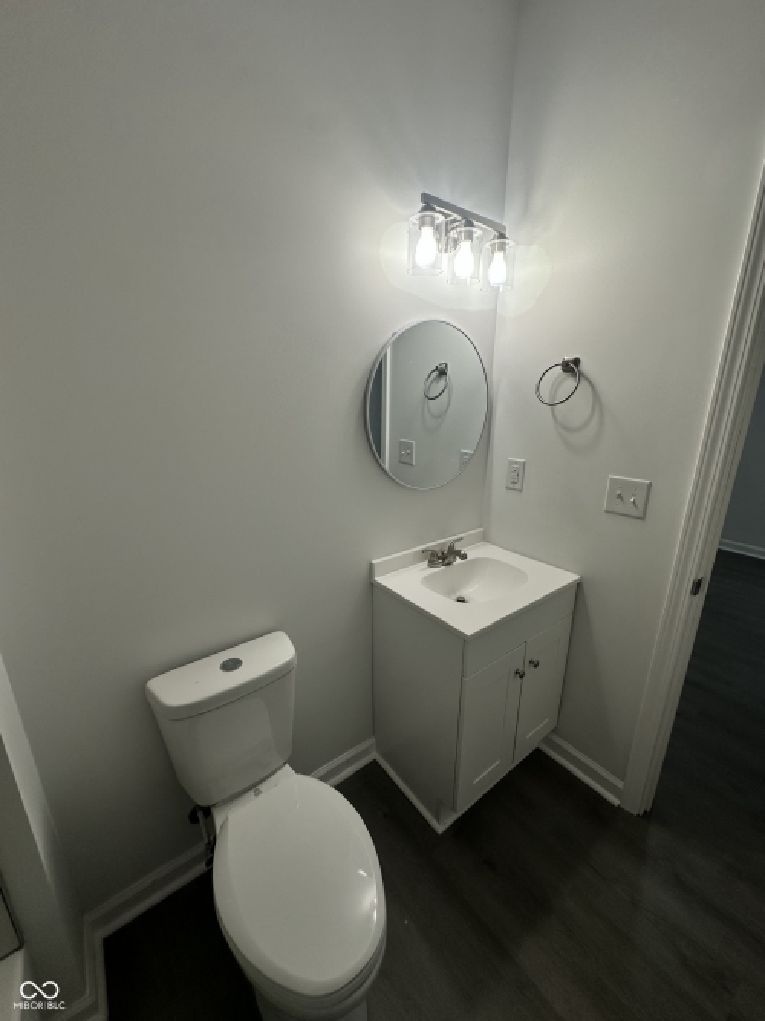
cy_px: 510
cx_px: 382
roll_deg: -1.0
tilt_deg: -13.8
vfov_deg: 102.1
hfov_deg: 85.7
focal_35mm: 14
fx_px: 413
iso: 50
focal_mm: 2.22
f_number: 2.2
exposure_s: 1/120
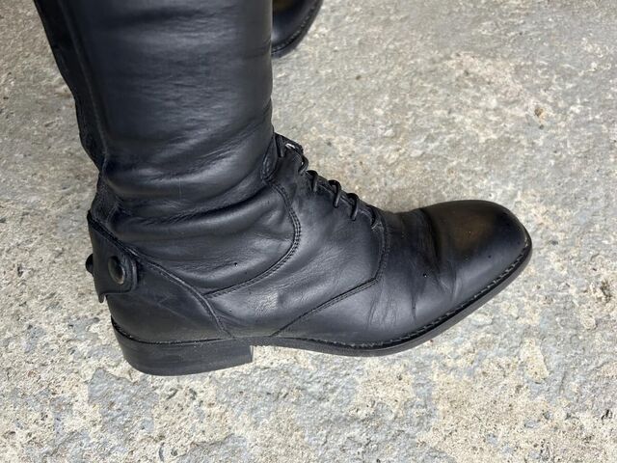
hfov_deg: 67.3
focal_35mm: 26
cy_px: 232
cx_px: 308
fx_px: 463
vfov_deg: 53.1
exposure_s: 1/68
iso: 125
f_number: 1.5
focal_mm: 5.7
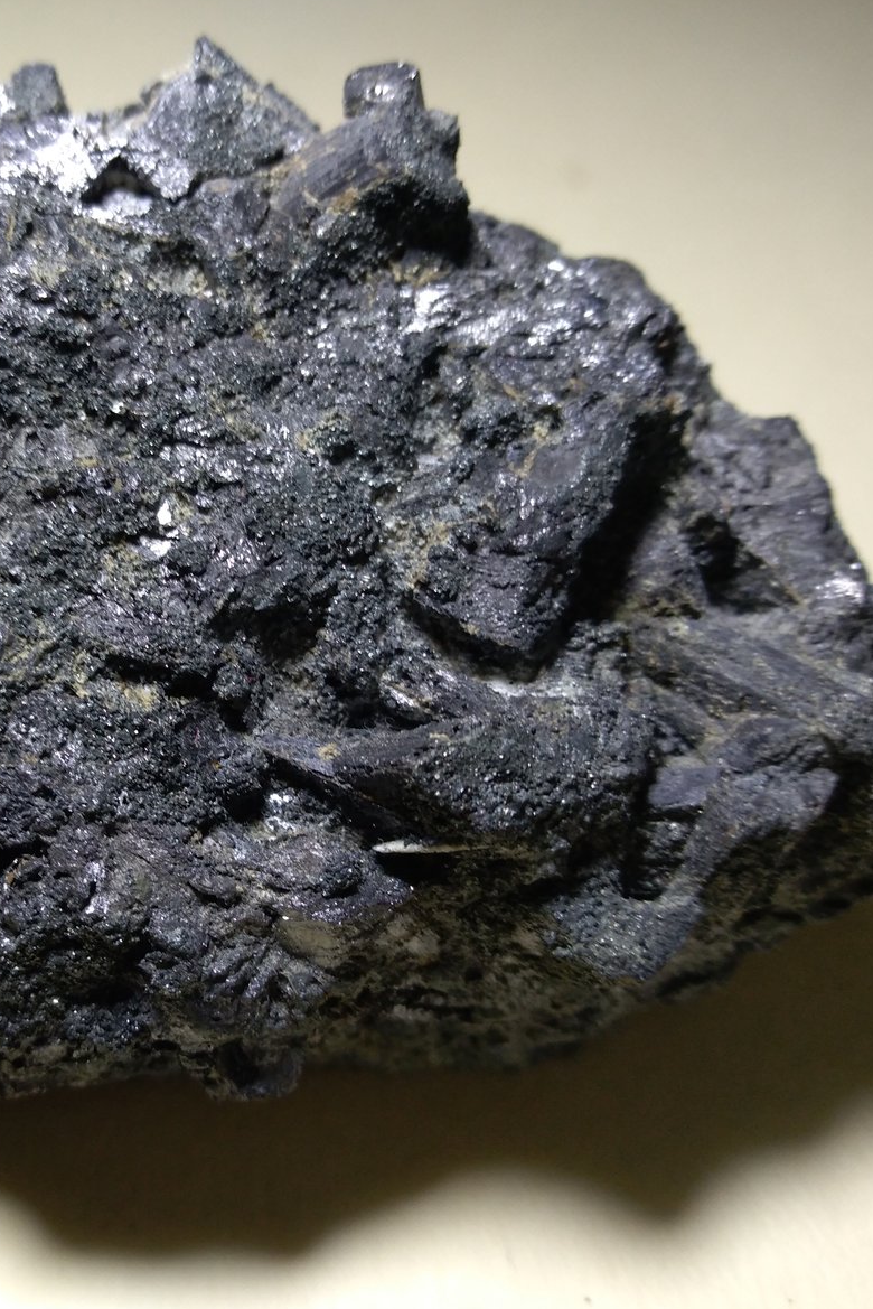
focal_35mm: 37
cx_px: 144
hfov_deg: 34.6
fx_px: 1345
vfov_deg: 51.9
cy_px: 662
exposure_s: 1/33.3
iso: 133
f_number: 2
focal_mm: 3.54
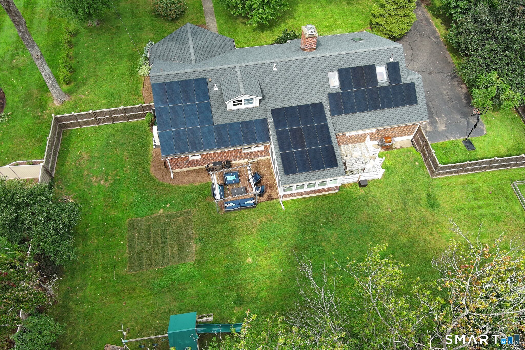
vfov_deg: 45.0
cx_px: 262
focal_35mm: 29
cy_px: 175
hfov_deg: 63.7
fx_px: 423
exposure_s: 1/368
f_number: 2.8
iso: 100
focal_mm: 10.57
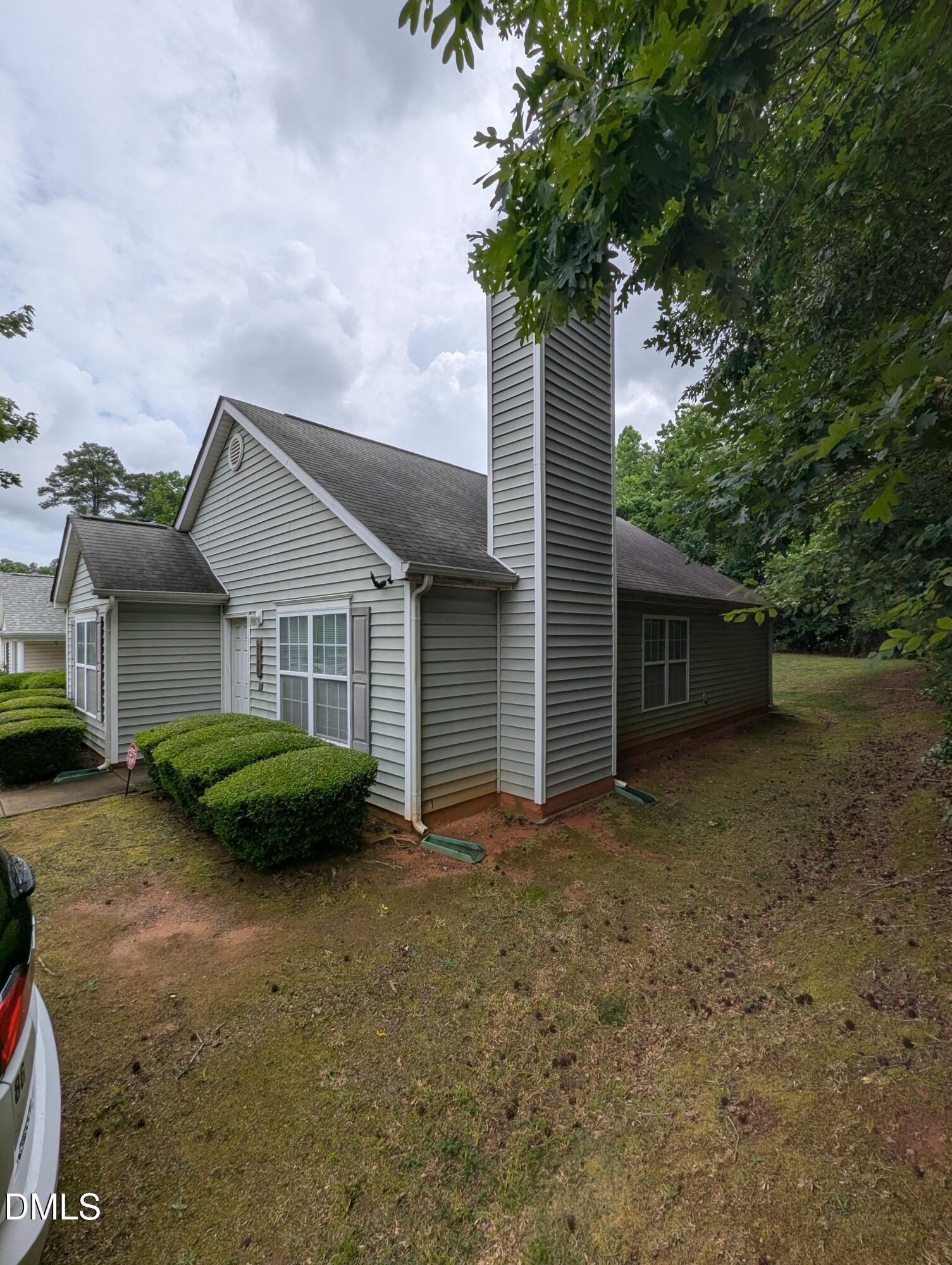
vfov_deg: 106.1
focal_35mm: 13
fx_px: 476
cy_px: 632
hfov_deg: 90.0
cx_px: 476
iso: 48
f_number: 2.2
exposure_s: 1/2817
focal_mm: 1.95
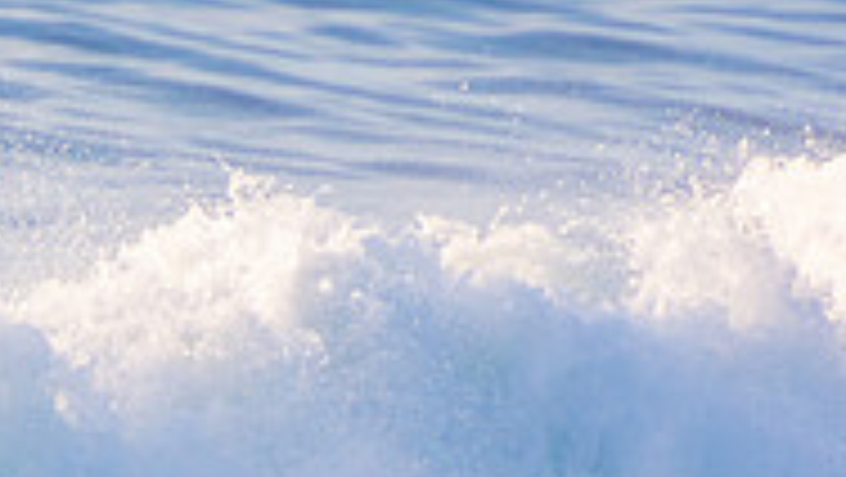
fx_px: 45025
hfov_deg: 1.1
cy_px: 763
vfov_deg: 0.6
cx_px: -432
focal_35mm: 2006
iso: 400
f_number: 5.6
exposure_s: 1/1250
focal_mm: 400
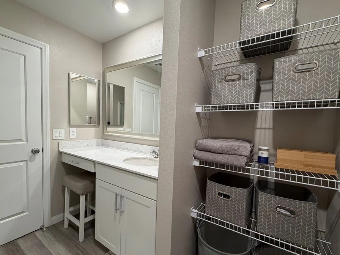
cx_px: 170
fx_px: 157
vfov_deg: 78.1
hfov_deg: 94.5
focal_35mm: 16
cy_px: 133
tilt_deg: -3.1
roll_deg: -1.6
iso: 250
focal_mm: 2.22
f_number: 2.2
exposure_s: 1/60
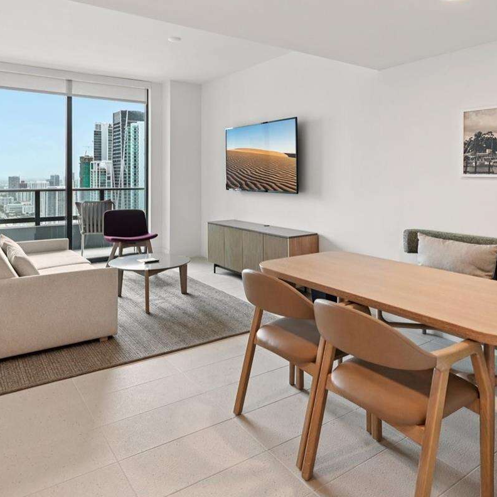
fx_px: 390
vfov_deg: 63.8
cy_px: 178
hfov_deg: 65.0
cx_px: 238
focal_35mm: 24
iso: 100
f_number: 5
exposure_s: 1/40
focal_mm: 14
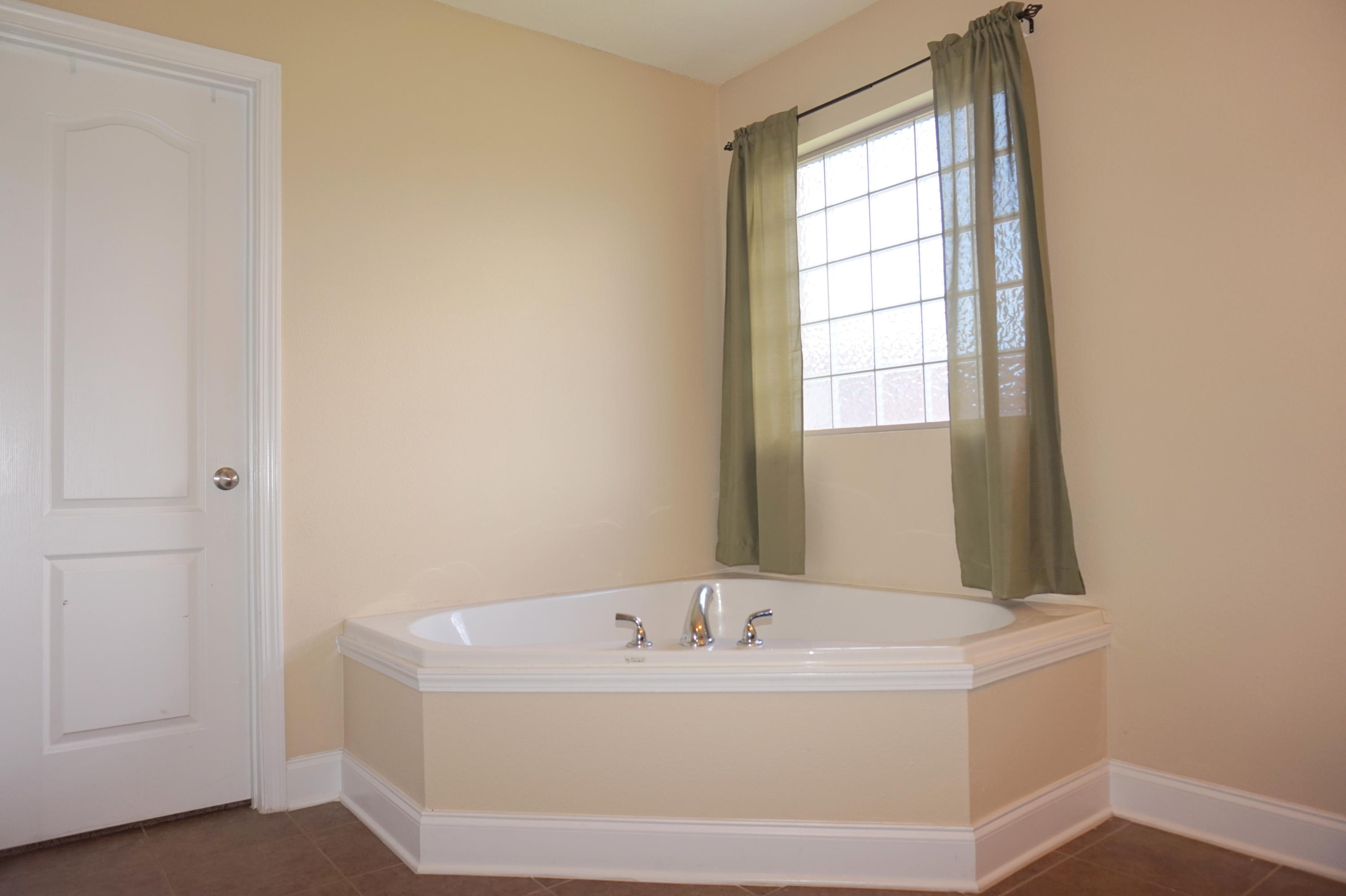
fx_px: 897
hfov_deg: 73.8
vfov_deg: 53.1
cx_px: 673
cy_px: 448
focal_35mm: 24
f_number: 4
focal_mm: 16
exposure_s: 1/60
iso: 160
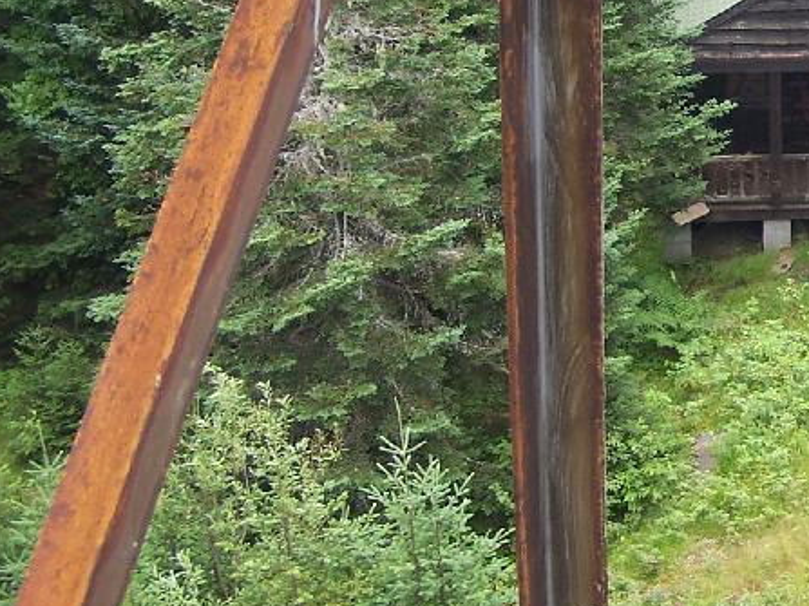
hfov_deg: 21.3
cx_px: 907
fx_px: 2033
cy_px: 139
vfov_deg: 16.9
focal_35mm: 87
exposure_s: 1/200
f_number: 2.8
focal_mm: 6.3
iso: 80
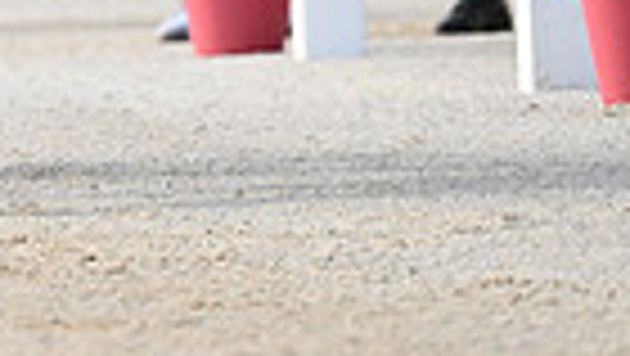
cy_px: -493
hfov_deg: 1.4
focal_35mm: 1521
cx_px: -234
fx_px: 25428
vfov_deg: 0.8
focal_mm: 350
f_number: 5
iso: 1000
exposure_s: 1/1600
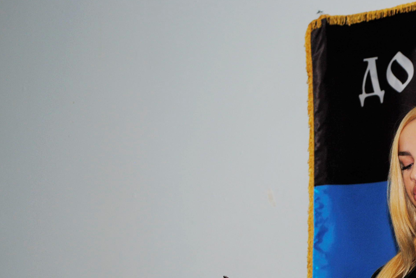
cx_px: 391
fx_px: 1712
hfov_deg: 13.7
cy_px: 283
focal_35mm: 148
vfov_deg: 9.2
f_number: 5.3
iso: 200
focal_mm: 48
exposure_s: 1/60
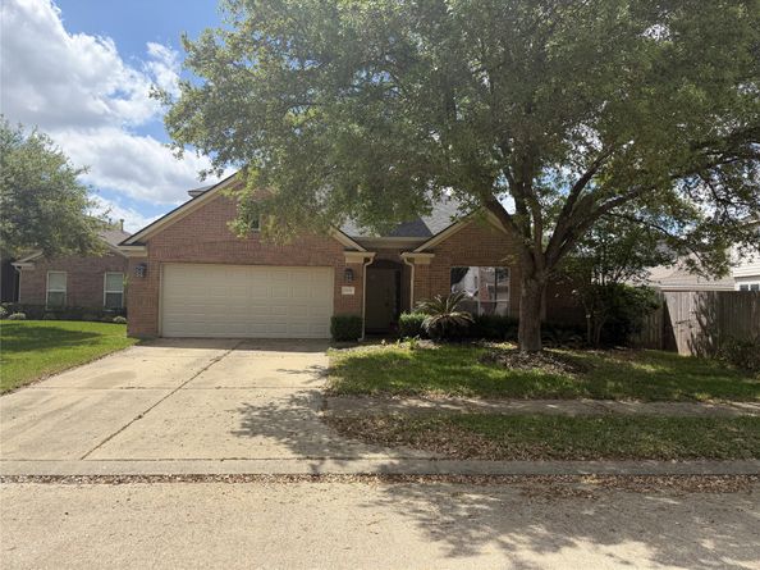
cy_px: 285
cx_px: 380
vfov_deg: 56.8
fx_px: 527
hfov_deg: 71.6
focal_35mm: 24
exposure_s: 1/5714
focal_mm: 6.76
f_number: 1.78
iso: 100
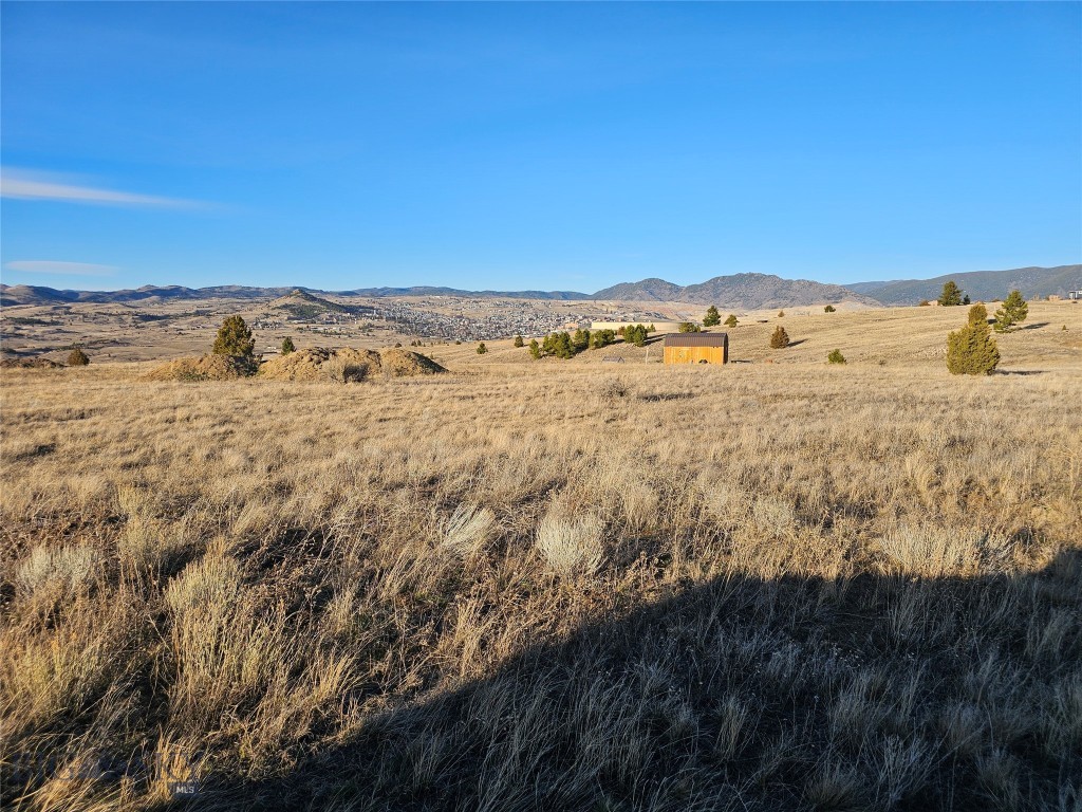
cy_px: 406
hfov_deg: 73.9
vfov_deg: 58.9
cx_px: 541
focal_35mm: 23
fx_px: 719
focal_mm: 6.3
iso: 10
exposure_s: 1/648
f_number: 1.7
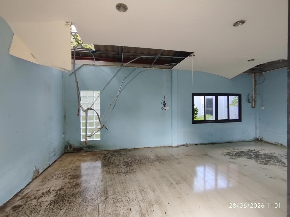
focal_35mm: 15
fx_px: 126
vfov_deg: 81.7
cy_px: 108
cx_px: 145
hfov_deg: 98.2
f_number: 2.2
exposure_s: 1/33
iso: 125
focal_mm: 1.65
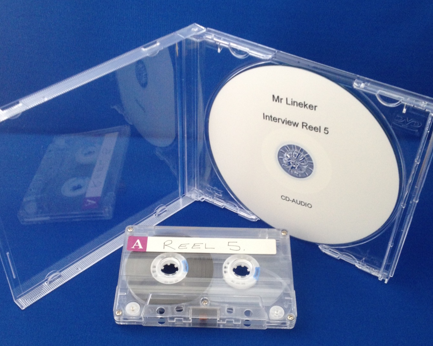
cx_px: 202
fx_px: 500
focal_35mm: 39
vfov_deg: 38.2
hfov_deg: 46.8
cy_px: 185
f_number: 2.4
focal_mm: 4.28
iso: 100
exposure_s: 1/20
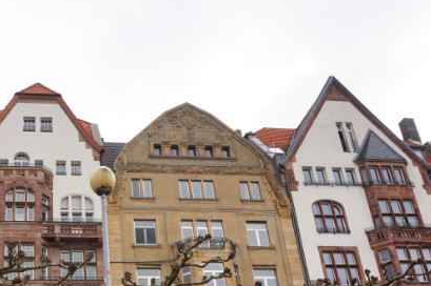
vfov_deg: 27.6
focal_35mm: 47
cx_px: 83
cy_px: 257
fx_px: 562
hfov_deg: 40.2
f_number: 11
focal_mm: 16
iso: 100
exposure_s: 1/80
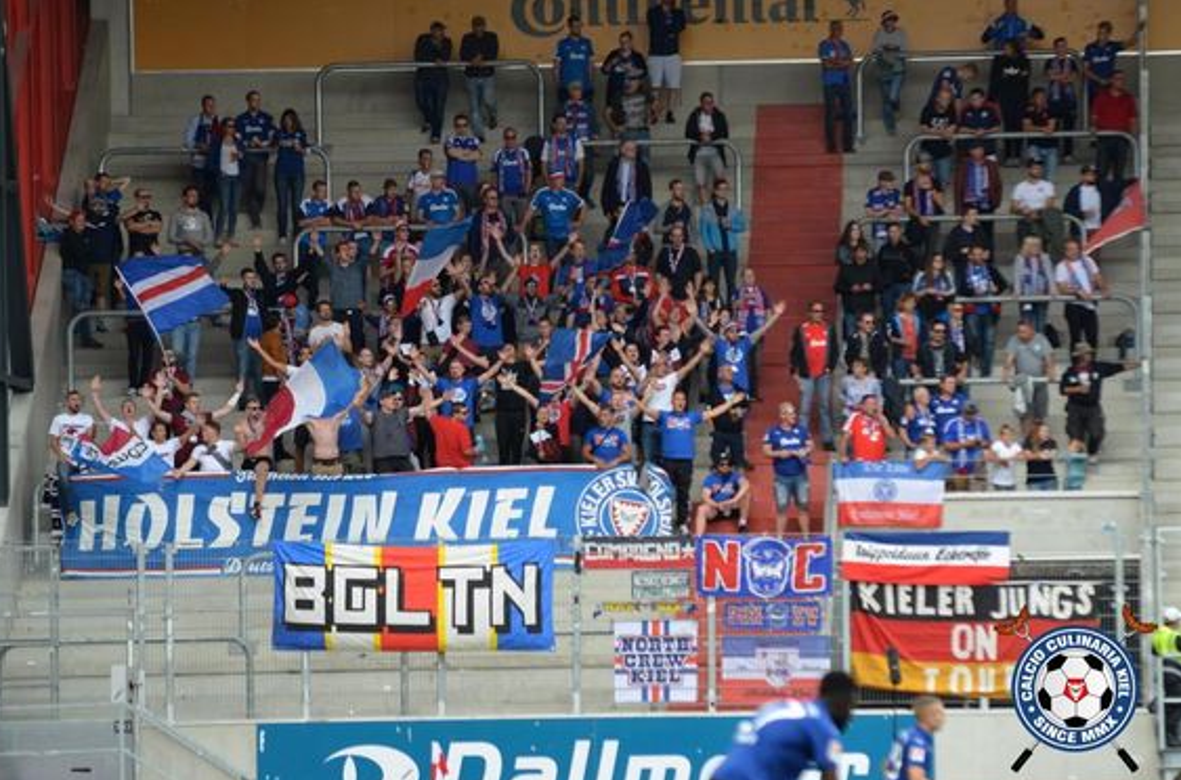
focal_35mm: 304
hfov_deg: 6.8
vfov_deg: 4.5
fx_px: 9945
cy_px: 393
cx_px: 592
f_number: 4
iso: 400
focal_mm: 200
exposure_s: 1/1000
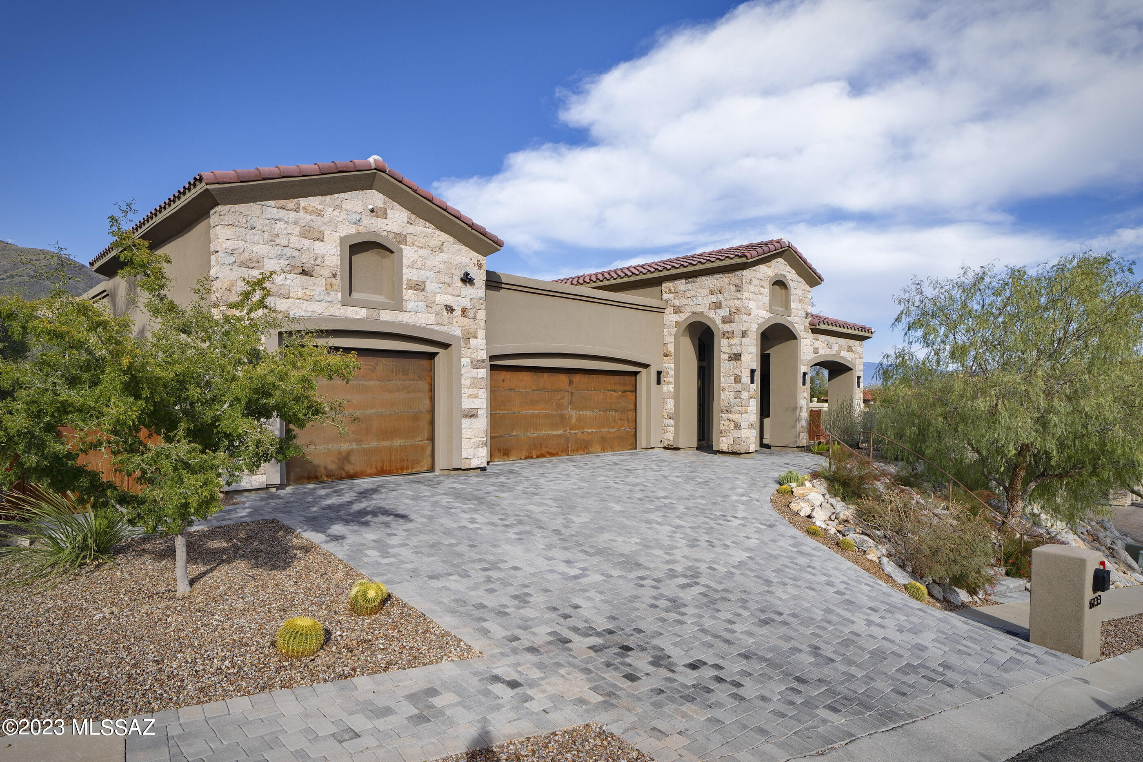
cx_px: 572
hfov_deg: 90.0
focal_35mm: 18
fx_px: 571
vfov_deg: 67.4
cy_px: 381
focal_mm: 18
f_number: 9
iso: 100
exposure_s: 1/100
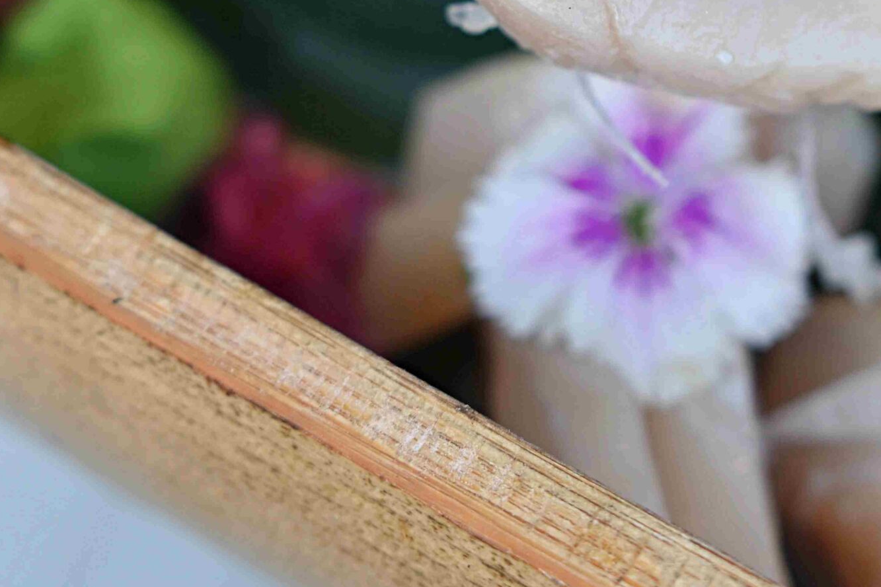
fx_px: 3524
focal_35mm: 144
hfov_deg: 14.2
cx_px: 725
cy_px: 41
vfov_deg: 9.5
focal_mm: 50
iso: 125
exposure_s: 1/200
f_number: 3.2
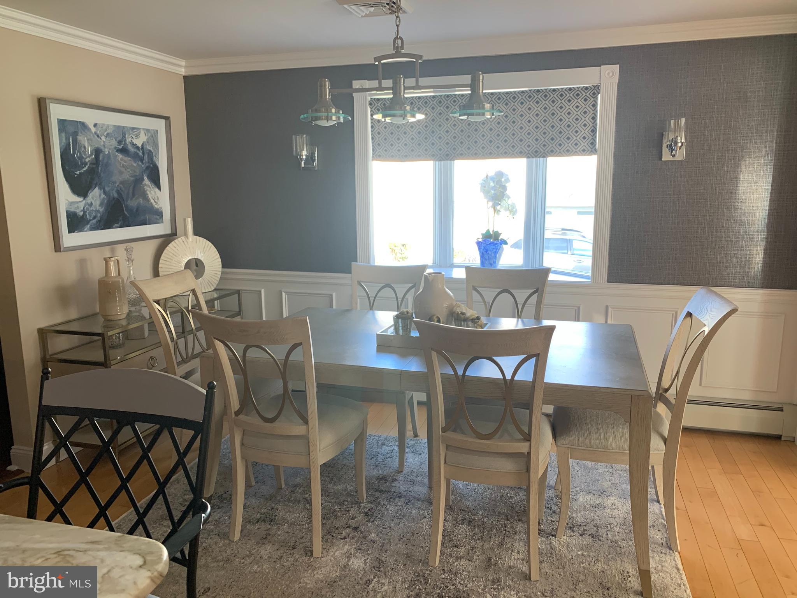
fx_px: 599
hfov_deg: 67.3
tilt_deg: -11.4
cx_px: 398
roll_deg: -0.3
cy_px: 299
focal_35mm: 26
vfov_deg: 53.1
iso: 100
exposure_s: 1/96
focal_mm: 4.25
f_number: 1.8
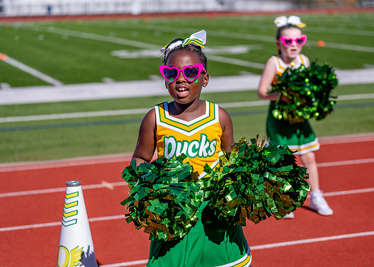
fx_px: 833
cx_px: 207
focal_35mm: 78
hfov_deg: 25.3
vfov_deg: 18.2
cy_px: 128
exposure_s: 1/4000
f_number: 2.8
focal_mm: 70
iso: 160
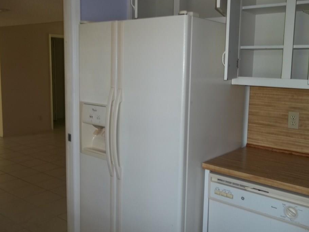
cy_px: 112
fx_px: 321
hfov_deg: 51.3
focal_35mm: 36
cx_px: 158
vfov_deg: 39.7
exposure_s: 1/30
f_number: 2.9
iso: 80
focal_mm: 5.7
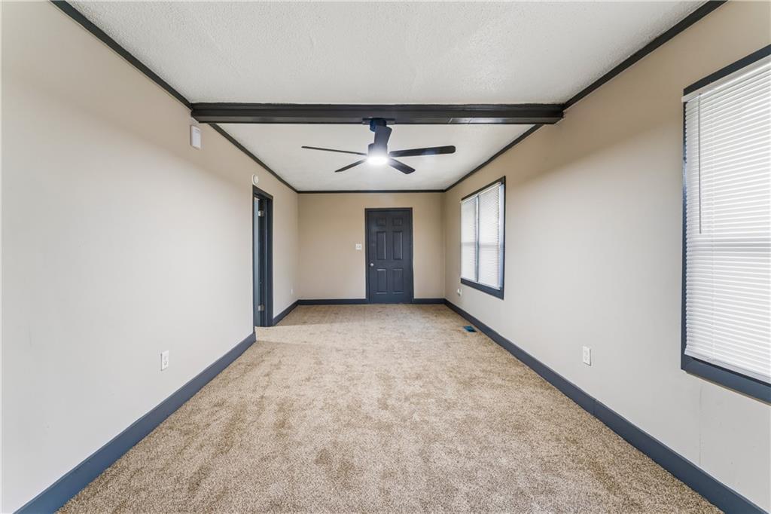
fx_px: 300
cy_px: 257
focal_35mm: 14
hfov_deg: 104.3
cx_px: 386
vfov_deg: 81.2
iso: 400
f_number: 13
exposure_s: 1/1.25
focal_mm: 14
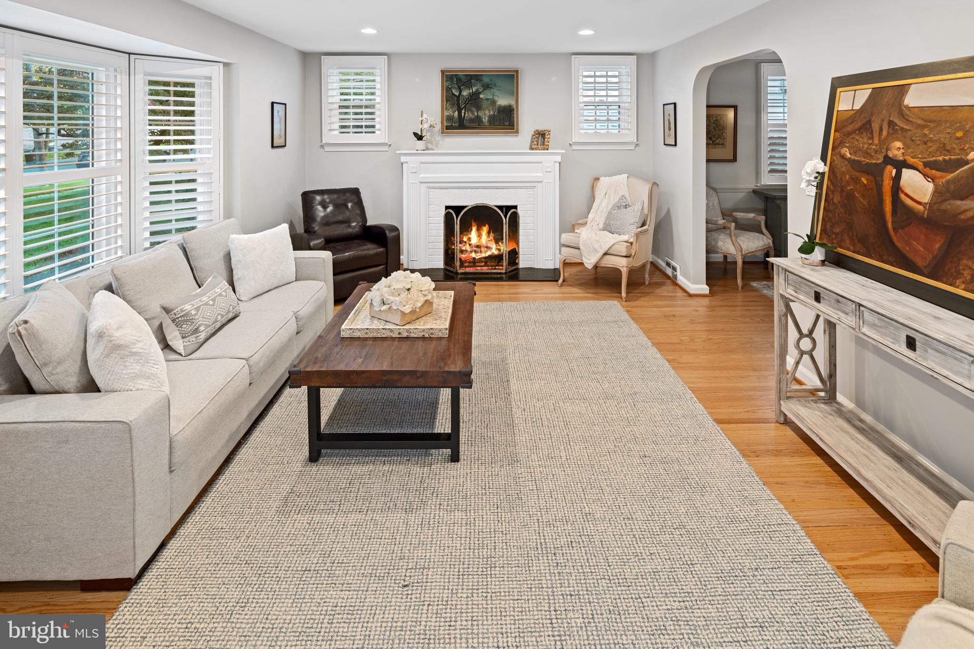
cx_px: 487
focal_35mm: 17
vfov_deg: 70.4
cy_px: 324
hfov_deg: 93.3
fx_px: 460
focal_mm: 17
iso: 800
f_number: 8
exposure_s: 1/8
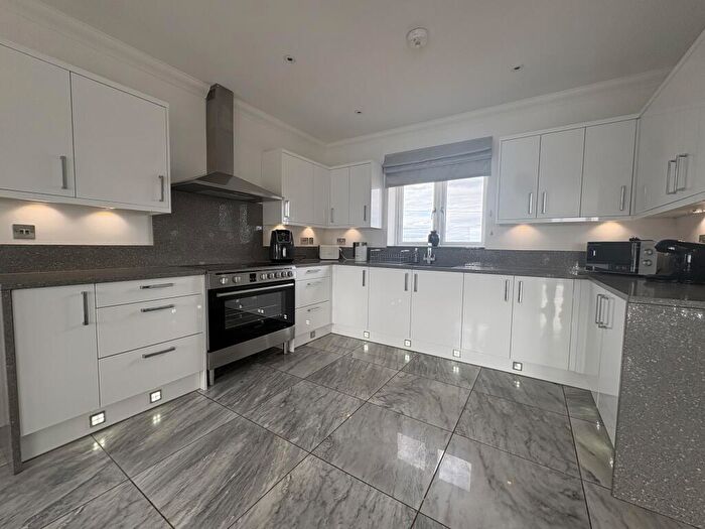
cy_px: 264
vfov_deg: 85.7
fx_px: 285
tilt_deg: -3.8
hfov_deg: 102.1
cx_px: 352
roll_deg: -1.5
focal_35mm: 14
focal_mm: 2.22
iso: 64
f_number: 2.2
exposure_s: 1/133
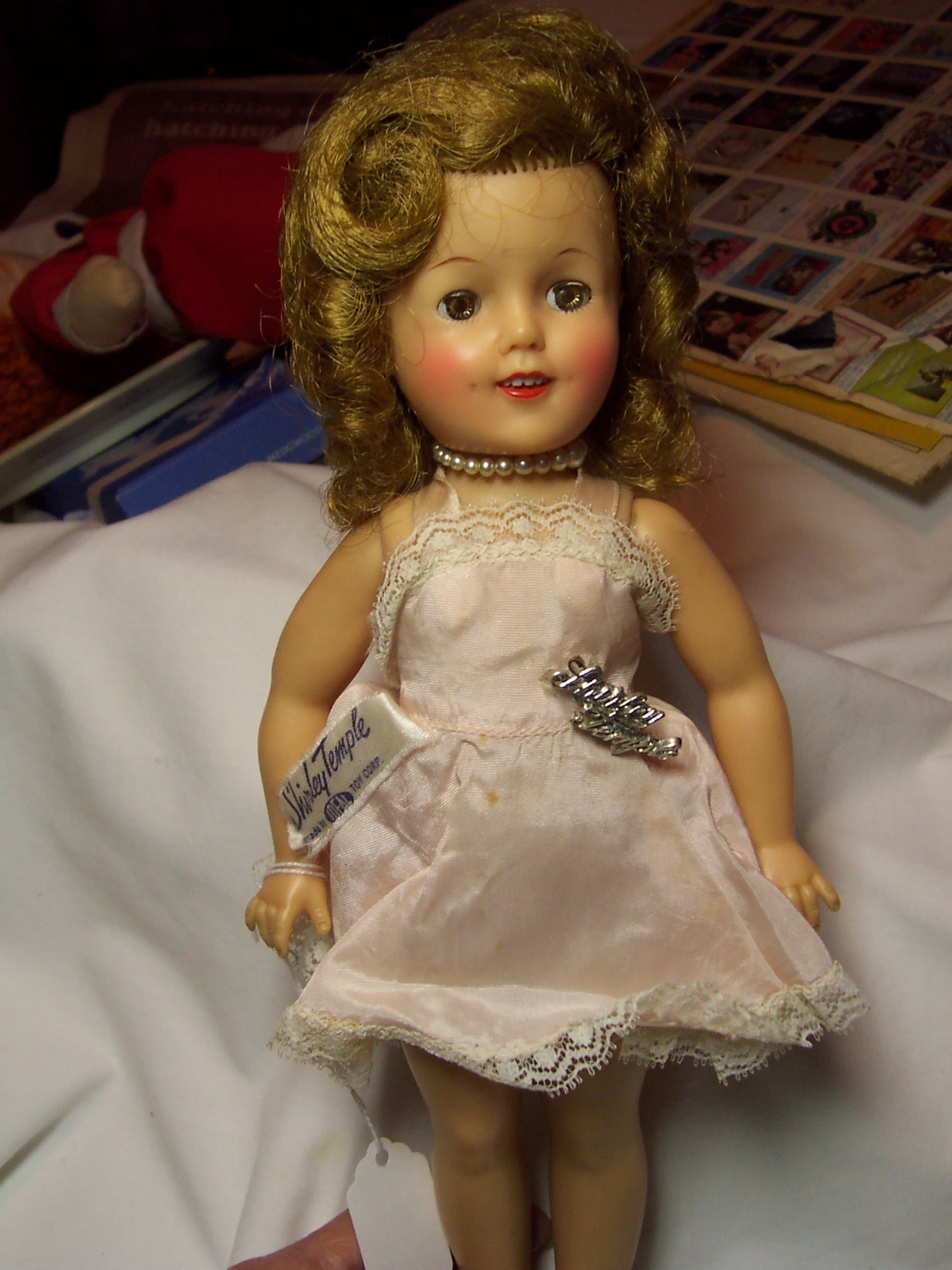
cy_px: 635
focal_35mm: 37
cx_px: 476
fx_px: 1357
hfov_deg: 38.7
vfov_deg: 50.1
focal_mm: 5.6
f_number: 2.8
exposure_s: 1/45
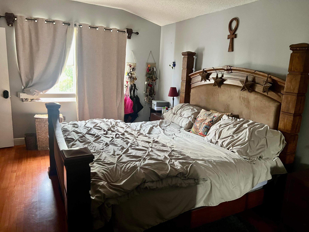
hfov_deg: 67.3
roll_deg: -3.4
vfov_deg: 53.1
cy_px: 116
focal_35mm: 26
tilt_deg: -11.8
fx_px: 232
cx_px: 154
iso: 500
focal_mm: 5.7
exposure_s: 1/60
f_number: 1.5
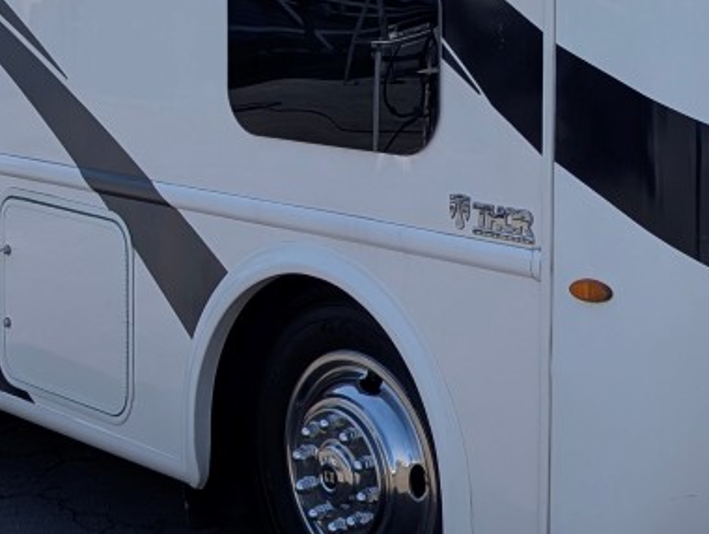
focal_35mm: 88
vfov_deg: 16.5
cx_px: 374
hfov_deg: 22.2
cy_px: 21
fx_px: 1805
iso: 50
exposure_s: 1/1715
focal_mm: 6.81
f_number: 1.85
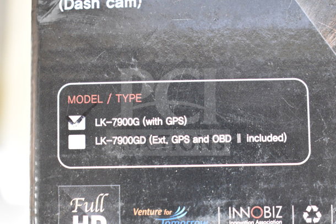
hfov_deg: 33.4
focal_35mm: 60
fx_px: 560
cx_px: 168
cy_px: 112
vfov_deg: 22.6
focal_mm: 40
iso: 4000
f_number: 4.8
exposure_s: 1/60
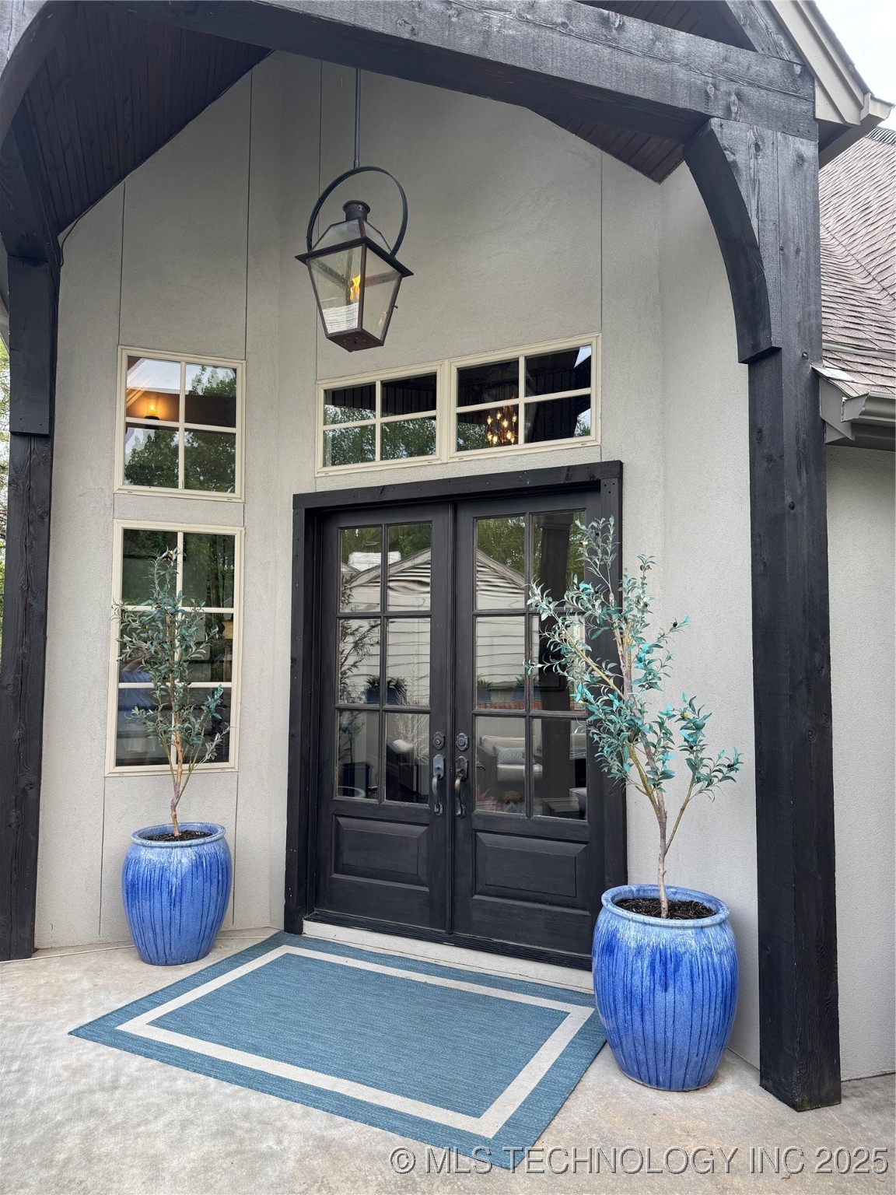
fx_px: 828
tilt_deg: +3.7
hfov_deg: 56.8
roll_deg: -0.5
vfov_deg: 71.6
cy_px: 598
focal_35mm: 24
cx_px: 448
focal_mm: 6.76
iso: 80
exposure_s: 1/333
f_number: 1.78
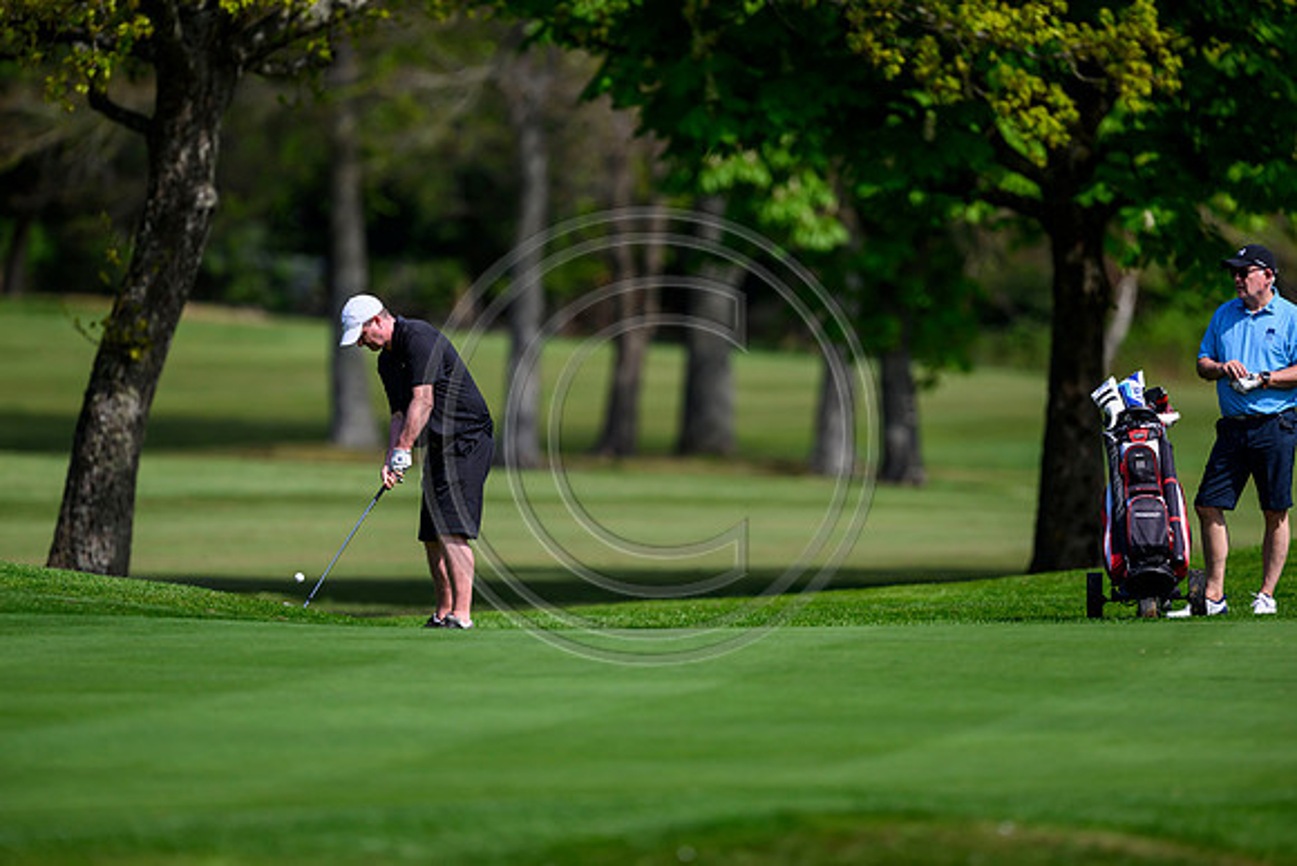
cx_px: 648
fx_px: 14414
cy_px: 433
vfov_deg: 3.4
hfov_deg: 5.2
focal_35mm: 400
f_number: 3.5
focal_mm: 400
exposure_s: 1/6400
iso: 500
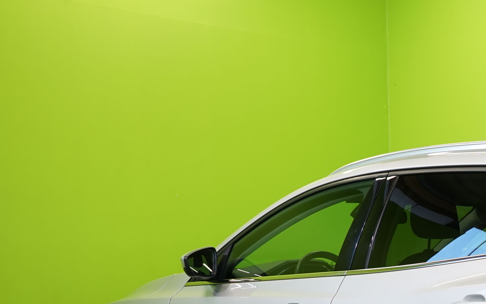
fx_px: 1073
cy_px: 333
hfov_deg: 23.8
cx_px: 539
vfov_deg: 15.7
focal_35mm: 81
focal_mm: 33
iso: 500
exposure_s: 1/30
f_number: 6.3
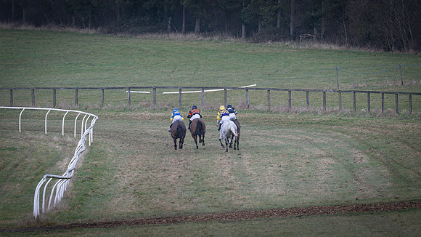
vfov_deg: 3.1
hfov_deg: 5.5
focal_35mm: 394
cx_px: 240
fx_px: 4397
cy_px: 141
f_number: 5
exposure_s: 1/1000
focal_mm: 200
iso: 320
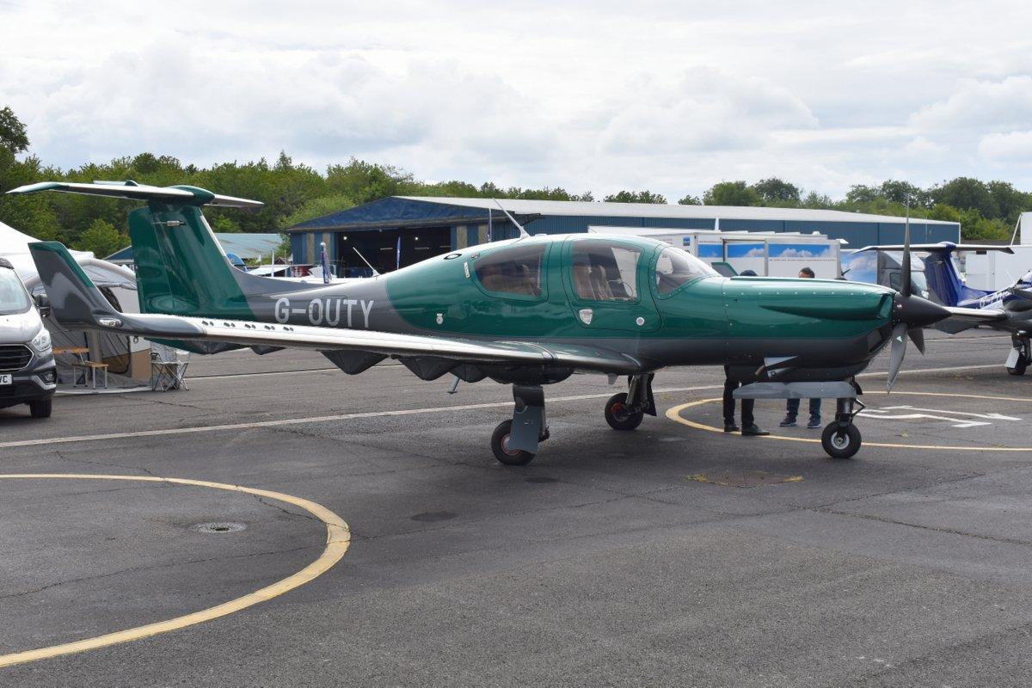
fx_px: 1290
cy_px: 344
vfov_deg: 29.9
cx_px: 516
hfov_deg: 43.6
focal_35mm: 45
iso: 200
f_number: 10
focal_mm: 30
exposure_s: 1/400
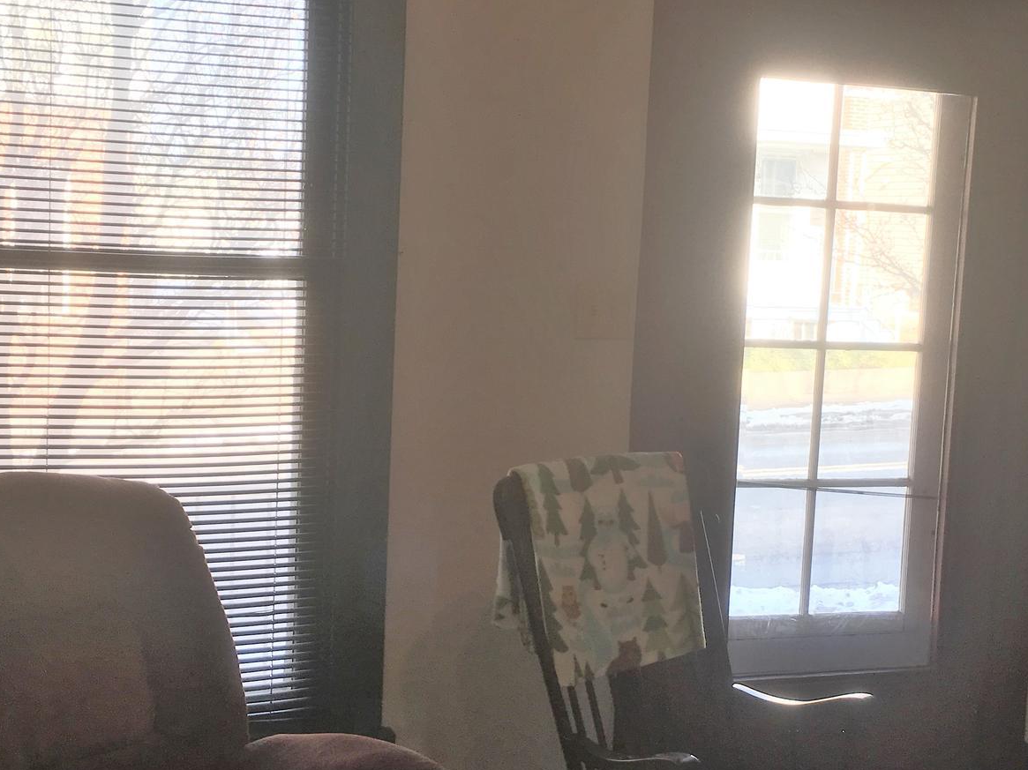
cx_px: 598
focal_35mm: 51
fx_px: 1514
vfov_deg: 28.5
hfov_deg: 37.4
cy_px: 394
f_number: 2.2
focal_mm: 4.15
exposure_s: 1/120
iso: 40
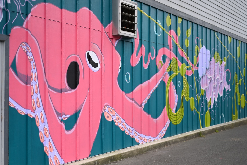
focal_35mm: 55
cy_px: 79
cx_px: 122
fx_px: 377
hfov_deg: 36.2
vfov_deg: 24.6
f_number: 1.6
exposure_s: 1/5000
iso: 250
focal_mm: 50
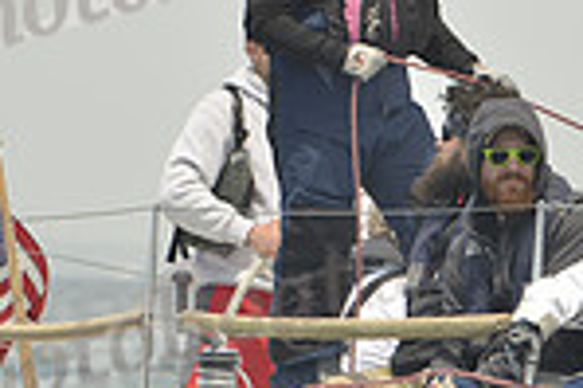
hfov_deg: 2.8
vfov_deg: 1.9
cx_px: 665
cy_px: 476
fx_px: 11987
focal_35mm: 741
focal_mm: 190
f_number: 7.1
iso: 280
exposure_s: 1/1250
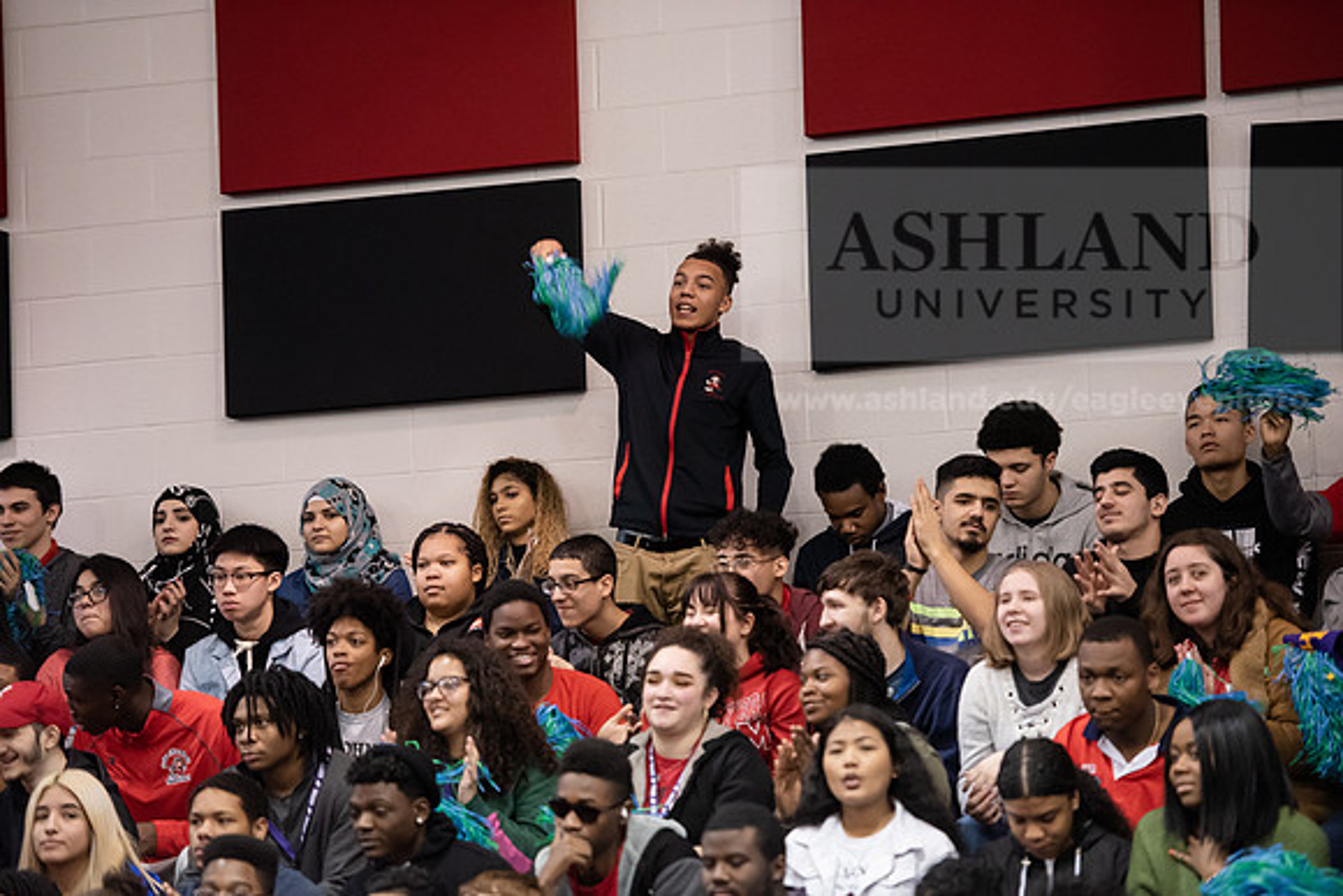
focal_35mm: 150
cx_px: 672
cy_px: 448
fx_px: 5597
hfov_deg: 13.7
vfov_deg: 9.2
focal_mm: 150
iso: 4000
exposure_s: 1/200
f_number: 2.8
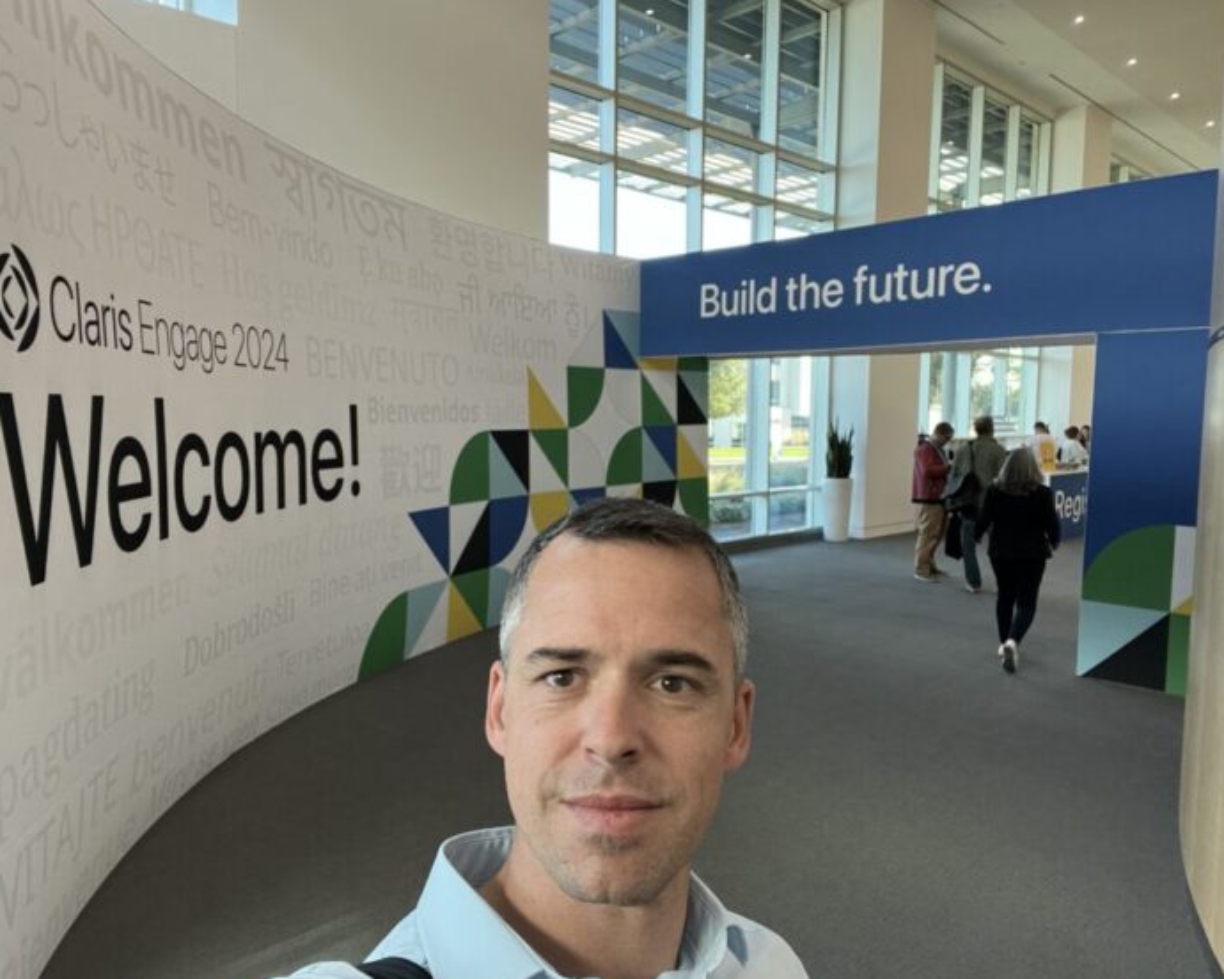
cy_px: 493
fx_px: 906
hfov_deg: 68.1
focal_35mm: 25
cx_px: 616
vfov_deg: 56.8
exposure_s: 1/60
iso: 160
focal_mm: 2.71
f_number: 2.2
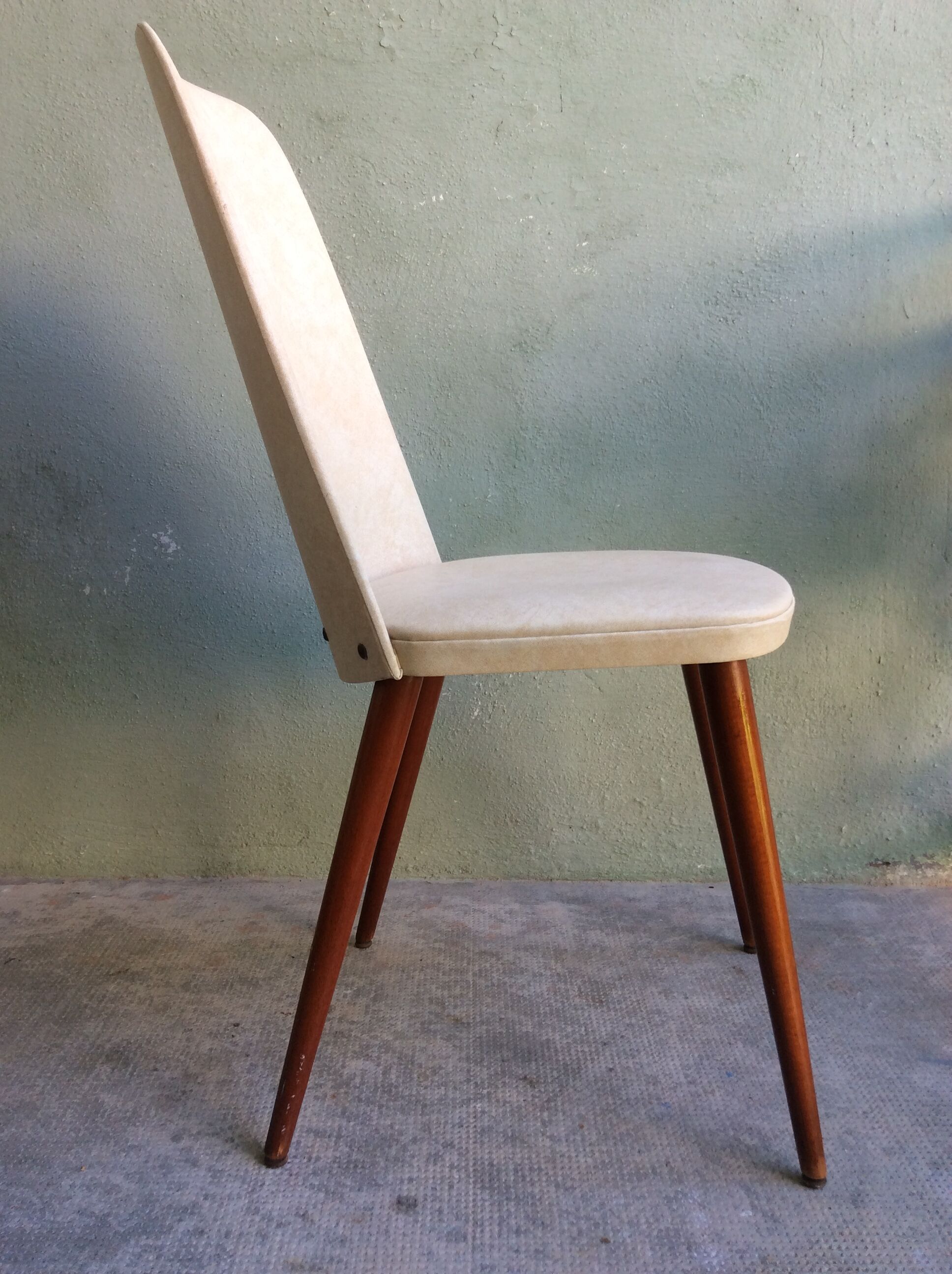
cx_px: 476
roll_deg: +1.3
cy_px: 637
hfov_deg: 44.1
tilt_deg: -9.5
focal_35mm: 32
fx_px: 1177
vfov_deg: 56.9
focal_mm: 3.3
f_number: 2.4
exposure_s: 1/33
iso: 32
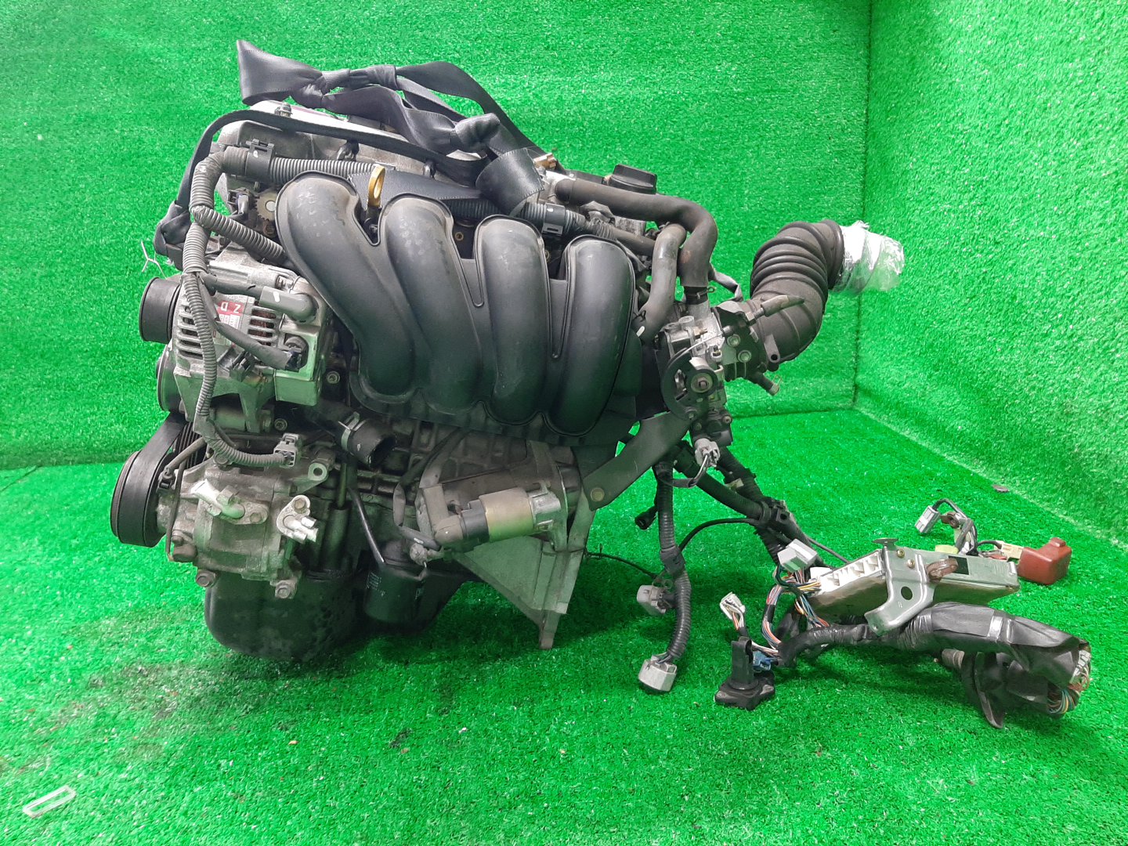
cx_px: 564
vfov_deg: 53.1
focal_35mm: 26
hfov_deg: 67.3
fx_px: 847
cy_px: 423
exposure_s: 1/33
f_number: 1.7
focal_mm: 3.93
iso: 199
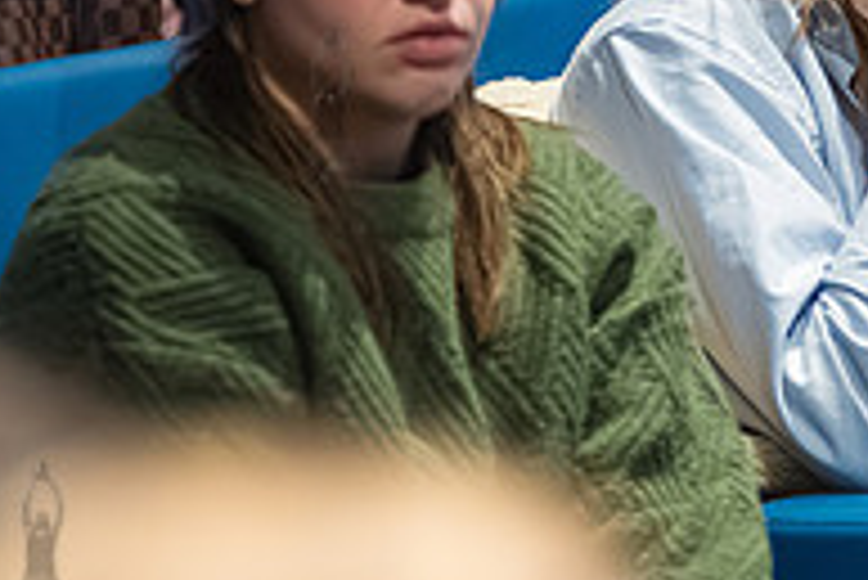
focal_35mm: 601
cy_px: -115
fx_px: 14501
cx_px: 908
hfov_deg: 3.4
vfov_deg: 2.3
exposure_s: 1/250
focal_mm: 200
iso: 6400
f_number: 3.2
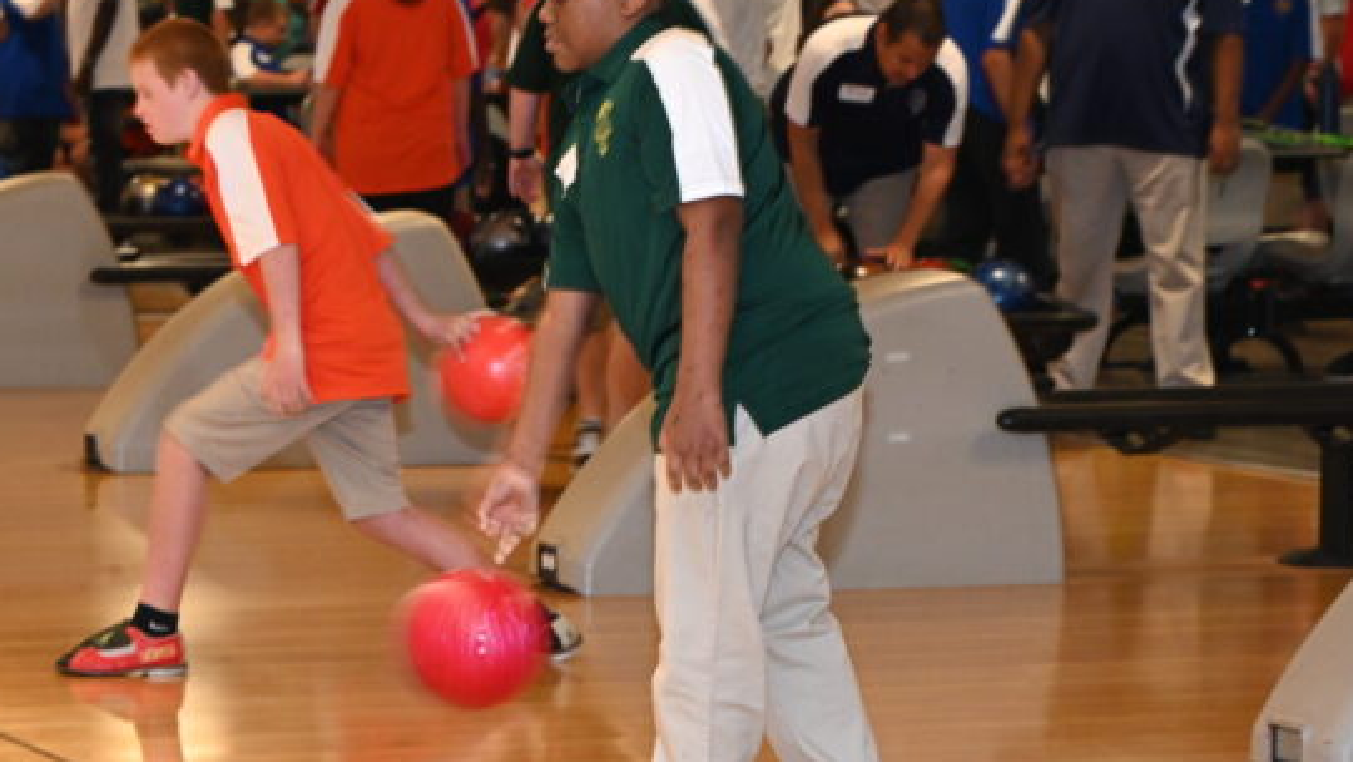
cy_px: 538
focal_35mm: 157
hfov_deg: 13.6
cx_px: 160
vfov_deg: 7.7
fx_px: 5634
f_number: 5.6
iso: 2200
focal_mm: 79
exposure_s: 1/80
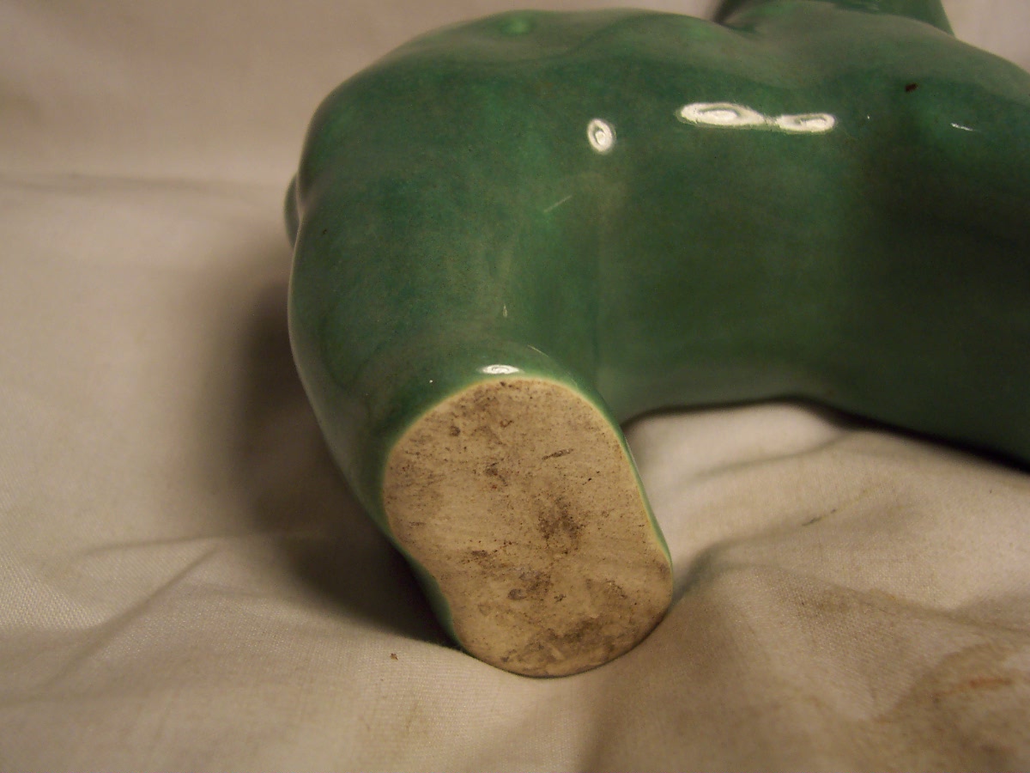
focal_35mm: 37
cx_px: 515
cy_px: 386
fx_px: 1101
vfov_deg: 38.7
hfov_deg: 50.1
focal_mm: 5.6
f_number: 2.8
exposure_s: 1/350
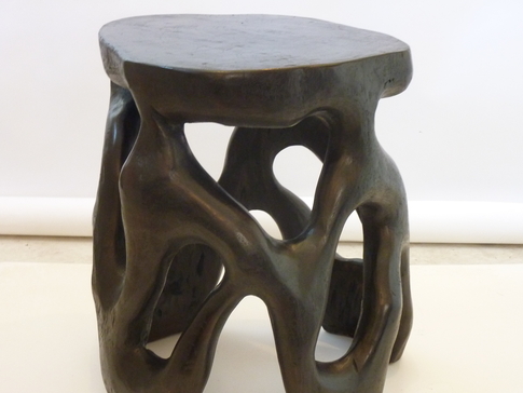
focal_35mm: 73
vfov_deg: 20.2
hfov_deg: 26.6
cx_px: 229
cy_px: 232
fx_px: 1103
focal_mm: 9.7
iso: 400
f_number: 3.9
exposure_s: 1/13
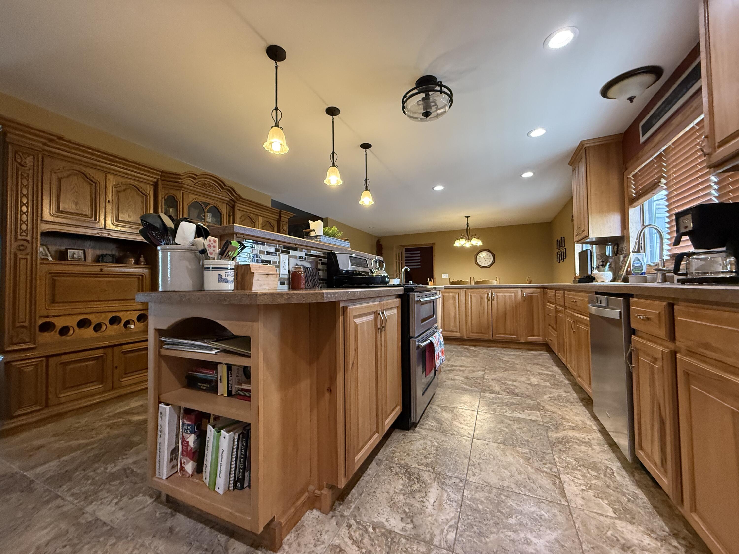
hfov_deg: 102.1
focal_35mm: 14
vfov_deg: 85.7
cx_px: 370
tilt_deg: +2.5
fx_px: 299
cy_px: 277
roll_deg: +2.0
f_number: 2.2
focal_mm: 2.22
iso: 400
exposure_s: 1/60
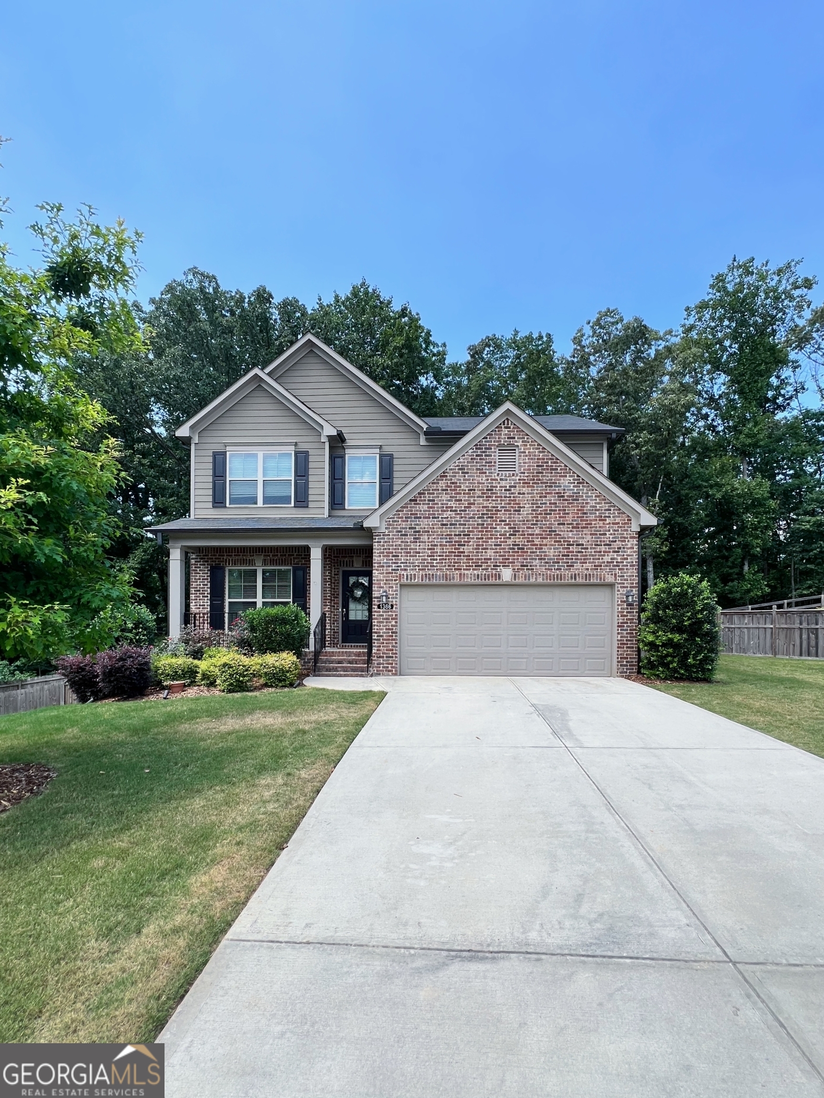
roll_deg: +0.6
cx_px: 412
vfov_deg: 106.2
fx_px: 413
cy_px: 549
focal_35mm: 13
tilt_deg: +10.4
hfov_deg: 89.9
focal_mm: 1.57
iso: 32
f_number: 1.8
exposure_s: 1/579
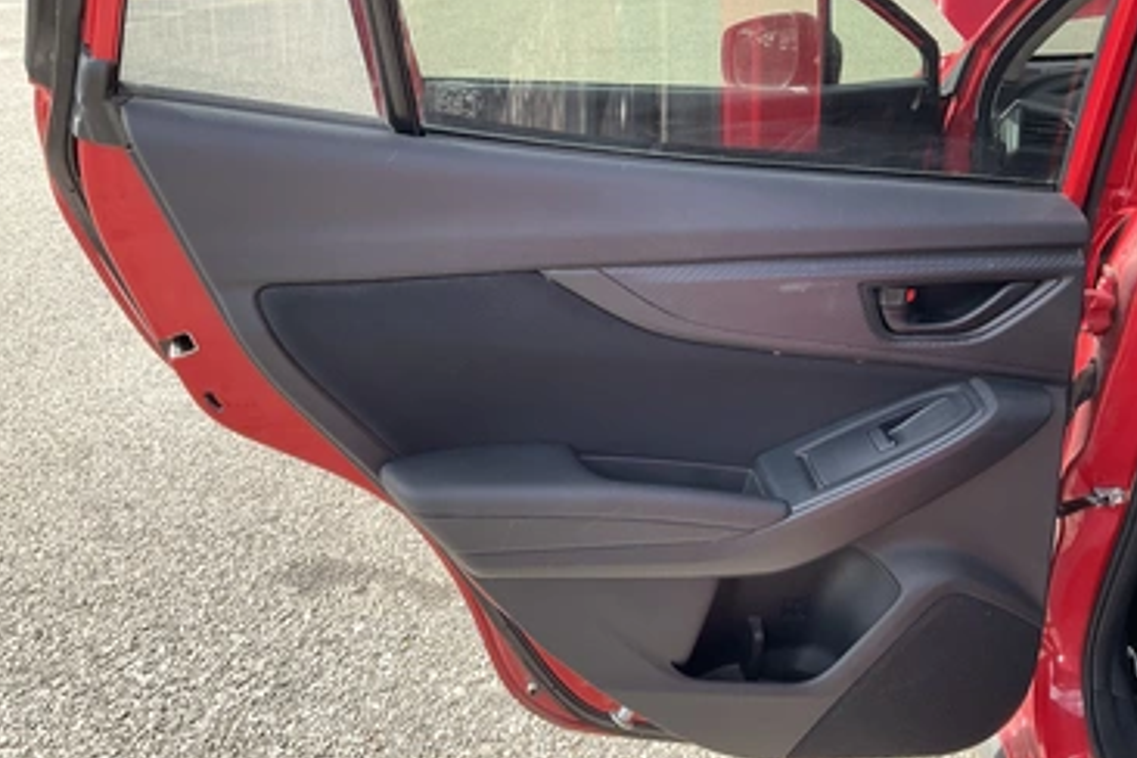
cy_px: 376
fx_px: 1042
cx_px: 596
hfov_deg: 57.2
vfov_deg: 40.0
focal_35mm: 33
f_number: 1.8
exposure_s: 1/358
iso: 25
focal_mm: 3
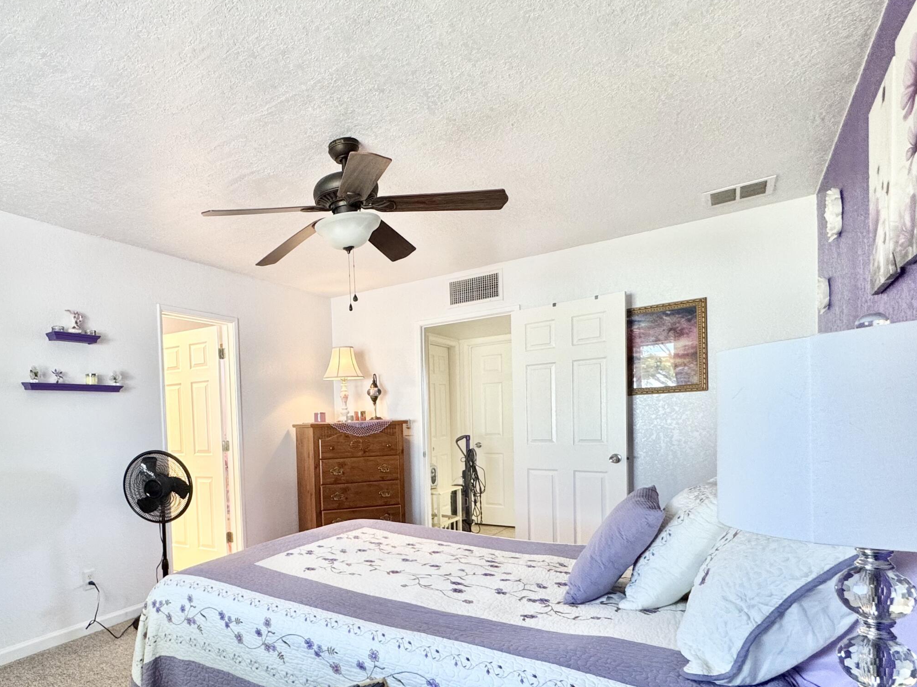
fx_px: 556
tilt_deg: -2.2
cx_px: 253
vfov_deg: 62.2
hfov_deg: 74.5
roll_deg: +2.2
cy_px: 444
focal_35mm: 21
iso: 200
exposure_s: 1/120
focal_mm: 2.22
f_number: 2.2
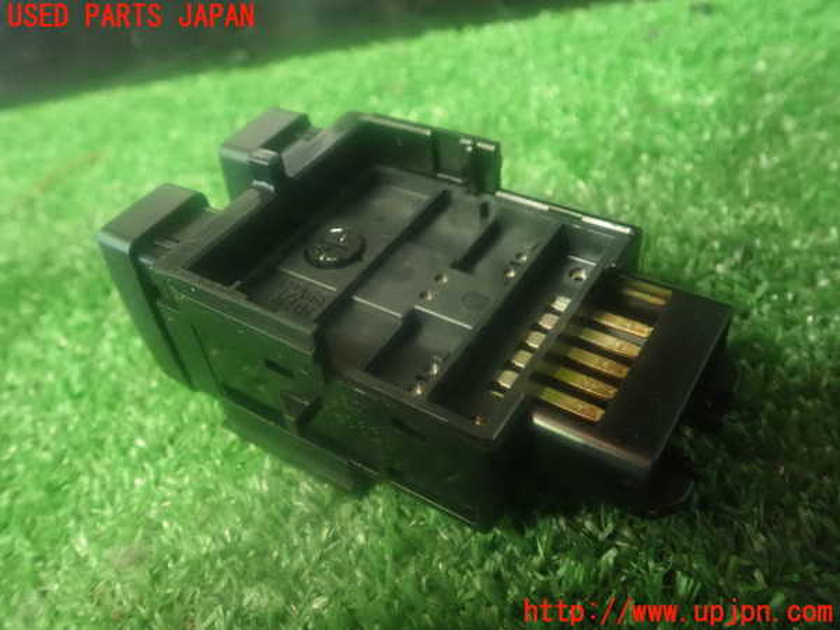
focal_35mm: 30
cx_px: 420
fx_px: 728
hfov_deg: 60.0
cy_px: 315
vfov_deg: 46.8
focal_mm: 5.5
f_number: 2.3
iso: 1600
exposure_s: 1/25
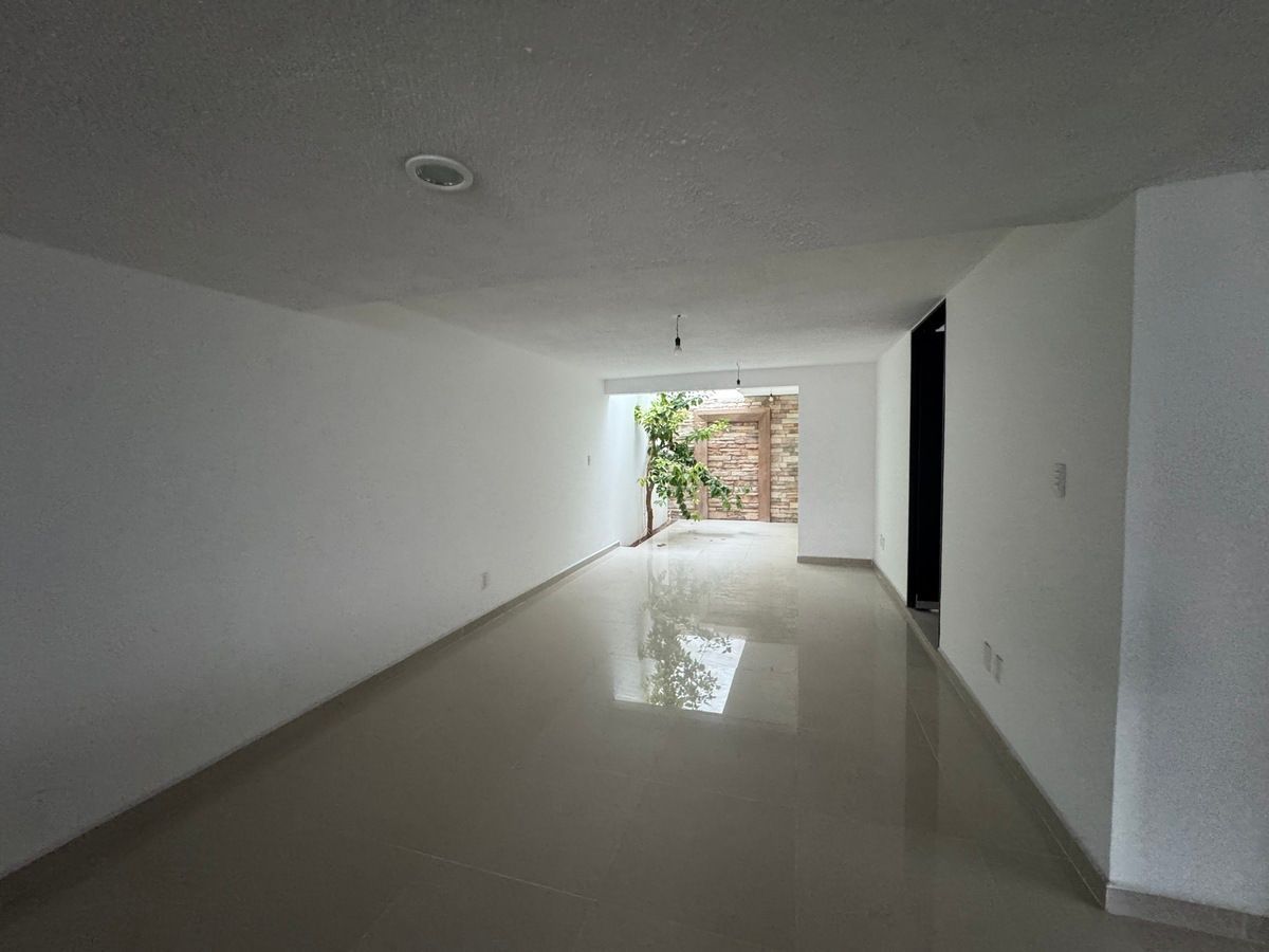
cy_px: 476
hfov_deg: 102.1
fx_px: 513
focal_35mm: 14
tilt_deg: -3.8
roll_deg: +0.4
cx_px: 634
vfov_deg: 85.7
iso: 640
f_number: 2.2
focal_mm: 2.22
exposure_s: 1/60
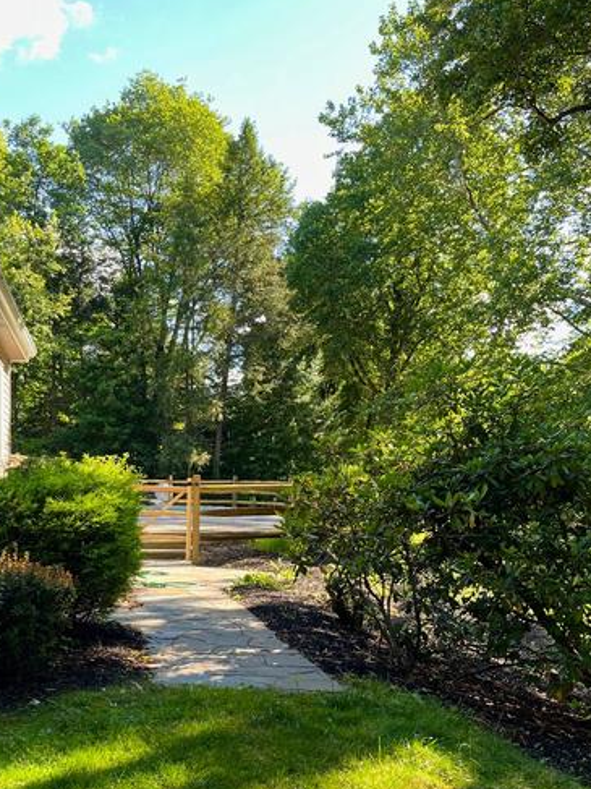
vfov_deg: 44.8
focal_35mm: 41
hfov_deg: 34.7
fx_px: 934
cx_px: 183
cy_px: 552
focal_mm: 5.1
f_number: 1.6
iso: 40
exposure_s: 1/225
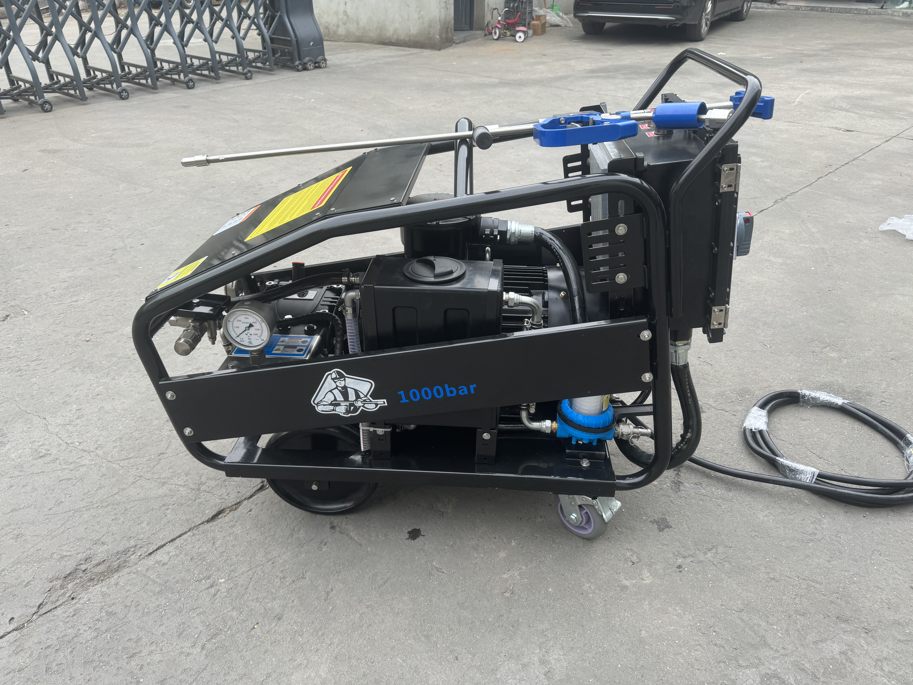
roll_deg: -0.4
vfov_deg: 56.8
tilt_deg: -31.8
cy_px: 342
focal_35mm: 24
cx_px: 456
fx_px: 633
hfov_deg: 71.6
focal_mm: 6.86
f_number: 1.78
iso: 64
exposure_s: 1/121
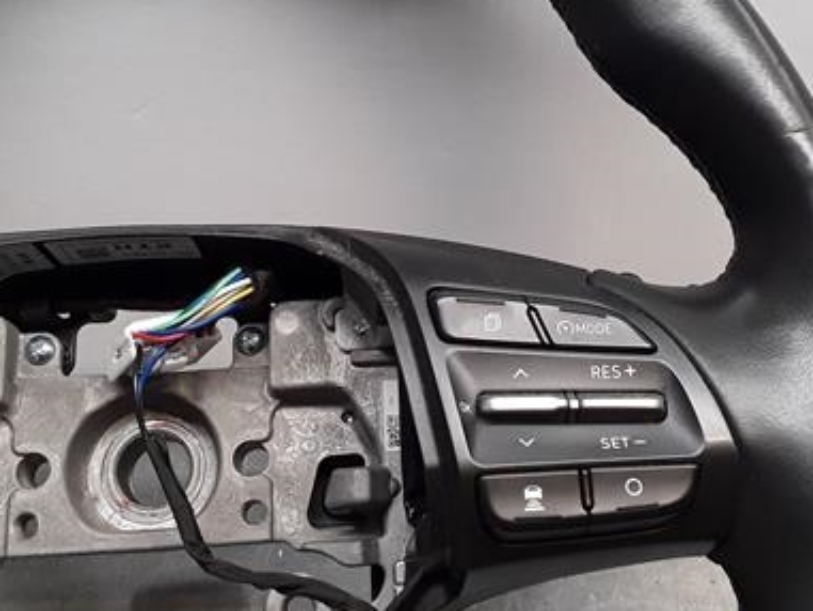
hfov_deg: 40.4
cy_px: 258
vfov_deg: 30.8
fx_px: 1104
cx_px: 440
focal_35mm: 47
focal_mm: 2.91
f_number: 1.9
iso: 80
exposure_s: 1/100
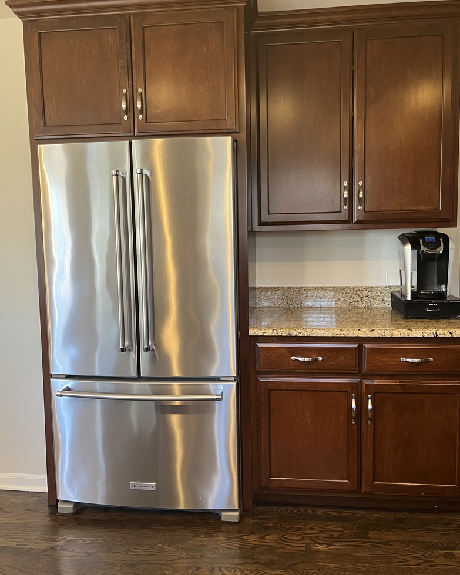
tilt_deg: -5.9
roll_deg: +0.8
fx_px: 477
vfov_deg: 62.2
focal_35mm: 28
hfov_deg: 51.5
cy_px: 273
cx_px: 235
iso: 320
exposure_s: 1/60
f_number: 1.6
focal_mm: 5.1
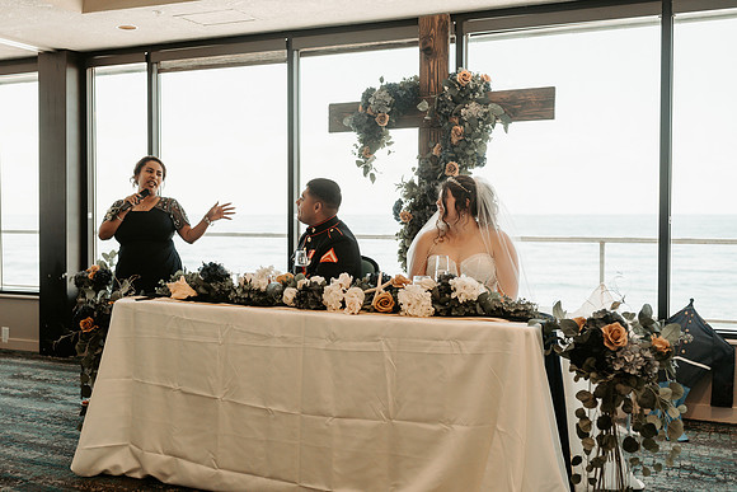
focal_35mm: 42
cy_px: 235
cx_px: 300
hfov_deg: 46.5
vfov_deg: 32.1
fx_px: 854
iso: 320
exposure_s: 1/320
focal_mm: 35
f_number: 2.8
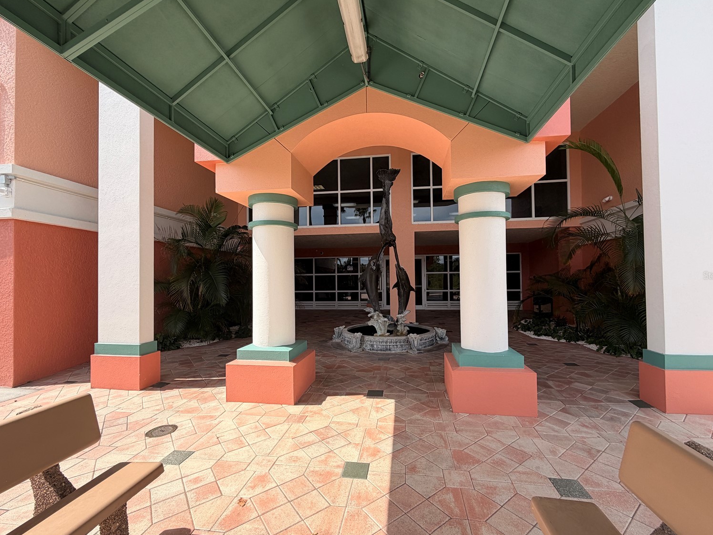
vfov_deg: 81.7
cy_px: 275
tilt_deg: -0.3
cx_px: 366
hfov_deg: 98.1
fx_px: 309
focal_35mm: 15
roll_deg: +0.2
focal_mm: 2.22
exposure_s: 1/770
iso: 32
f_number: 2.2
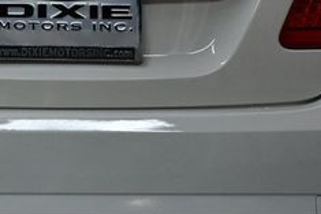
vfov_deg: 12.9
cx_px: 44
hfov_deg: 19.0
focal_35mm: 106
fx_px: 946
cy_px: 29
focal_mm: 26
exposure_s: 1/200
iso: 800
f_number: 3.8
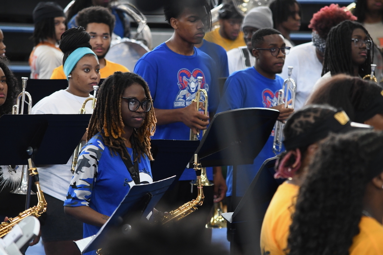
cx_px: 192
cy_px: 128
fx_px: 2713
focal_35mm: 255
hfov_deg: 8.1
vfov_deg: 5.4
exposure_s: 1/200
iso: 2000
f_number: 5
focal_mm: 170
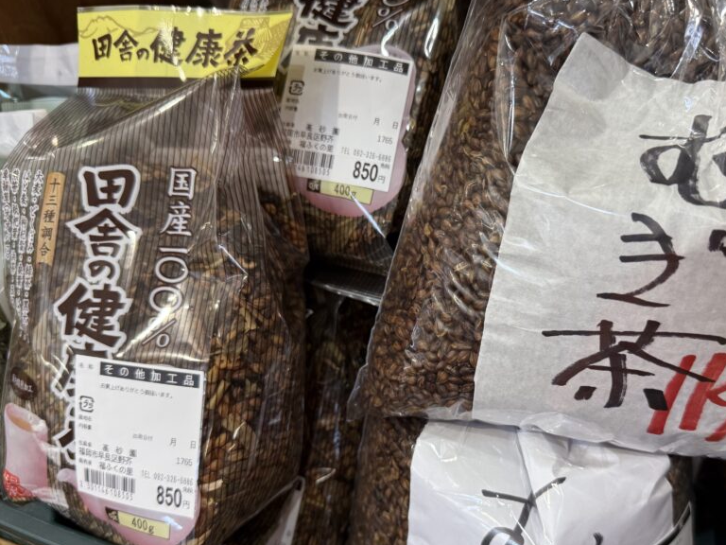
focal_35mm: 30
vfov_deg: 46.7
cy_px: 306
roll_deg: +6.9
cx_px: 422
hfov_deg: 59.6
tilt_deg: -39.6
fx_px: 629
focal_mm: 6.76
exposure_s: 1/120
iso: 200
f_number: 1.78
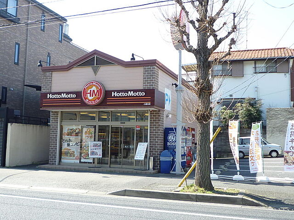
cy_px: 110
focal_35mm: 40
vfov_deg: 36.0
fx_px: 340
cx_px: 147
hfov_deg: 46.8
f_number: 2.8
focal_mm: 4.5
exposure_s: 1/250
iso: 80
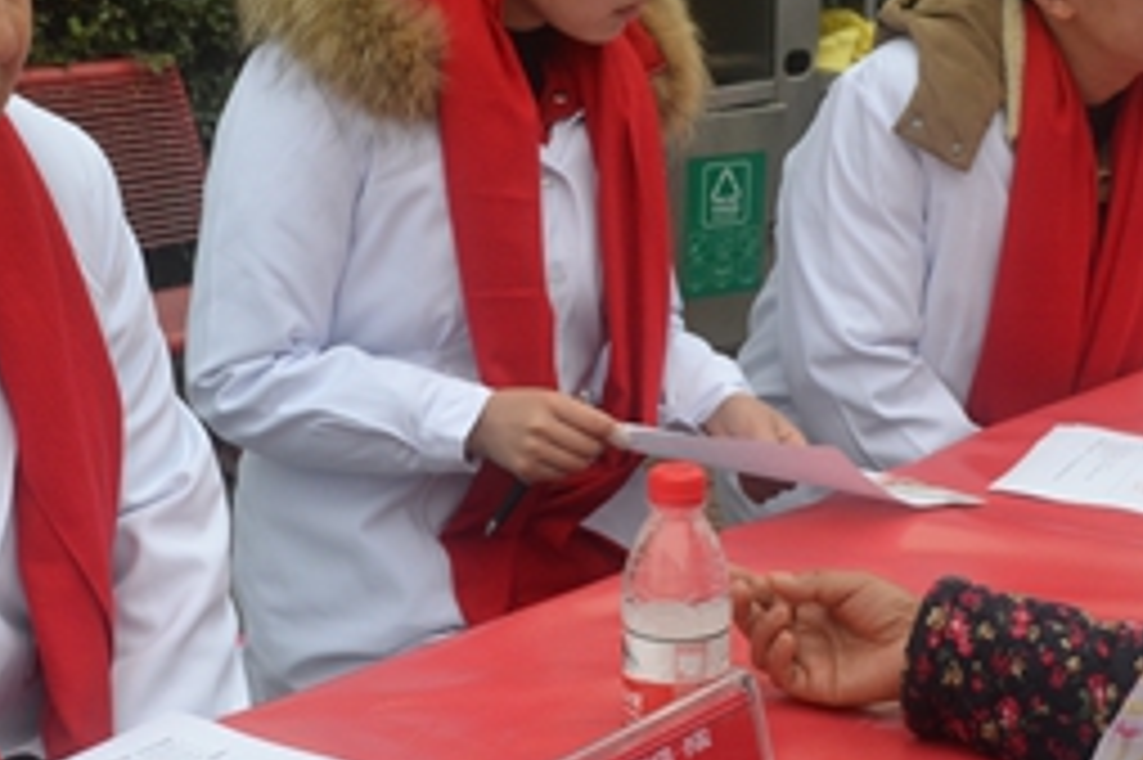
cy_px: 425
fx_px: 2062
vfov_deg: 20.9
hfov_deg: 31.0
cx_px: 612
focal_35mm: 65
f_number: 9
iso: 800
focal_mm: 22
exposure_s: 1/320
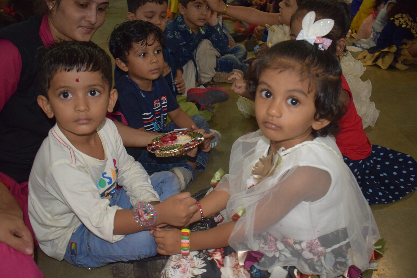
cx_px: 208
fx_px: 417
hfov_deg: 53.1
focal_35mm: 36
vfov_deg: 36.9
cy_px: 139
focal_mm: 24
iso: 1600
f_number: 3.8
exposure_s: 1/60
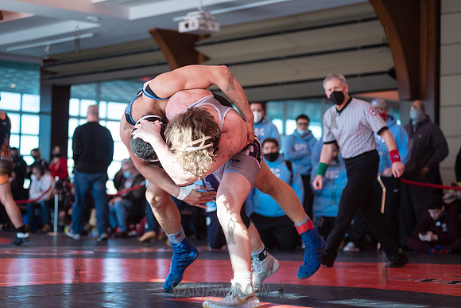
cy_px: 154
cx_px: 230
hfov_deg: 25.4
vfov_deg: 17.1
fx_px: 1025
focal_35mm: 80
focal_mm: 80
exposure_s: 1/400
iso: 400
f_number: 3.5
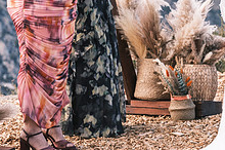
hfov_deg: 8.1
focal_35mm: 251
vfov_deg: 5.4
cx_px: 294
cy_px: -1
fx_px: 1566
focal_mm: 63.4
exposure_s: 1/1600
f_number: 2.8
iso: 400
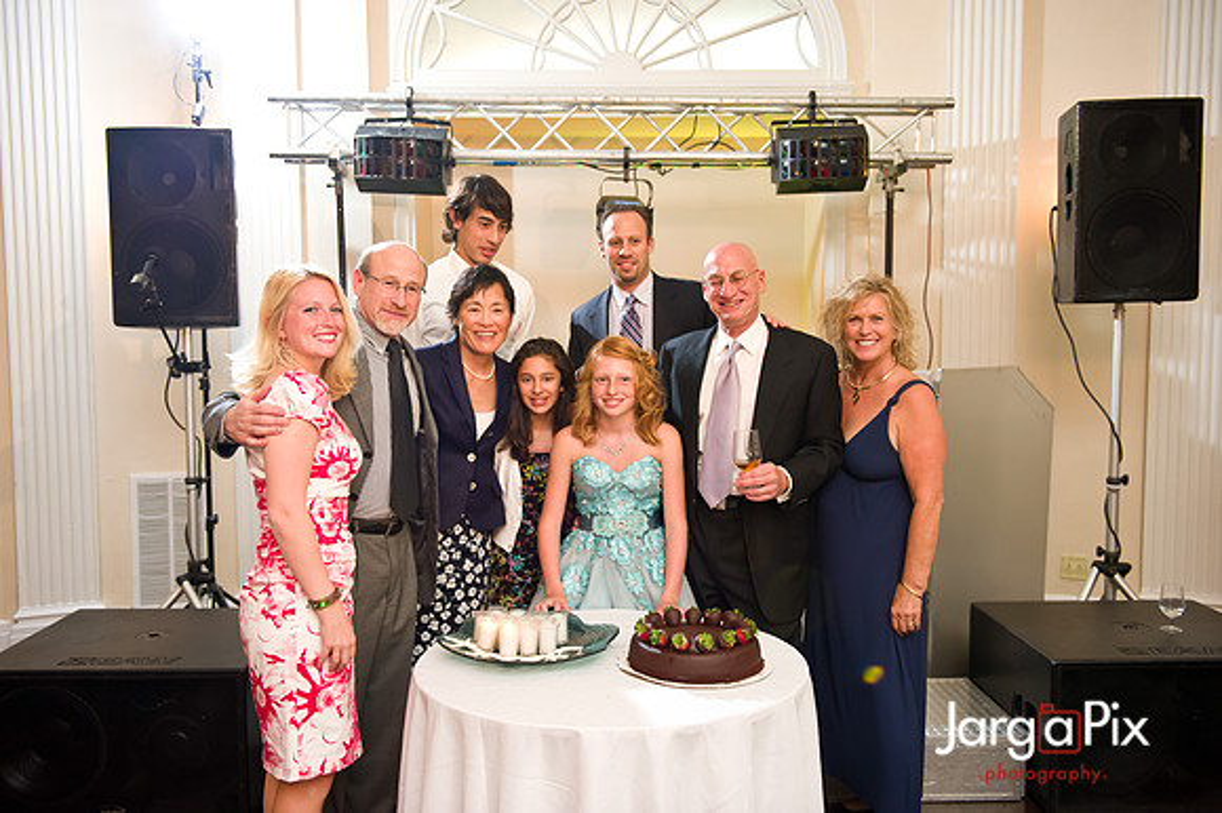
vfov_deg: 41.1
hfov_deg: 58.7
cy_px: 406
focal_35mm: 32
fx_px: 1086
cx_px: 611
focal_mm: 32
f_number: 3.2
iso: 1600
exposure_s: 1/125
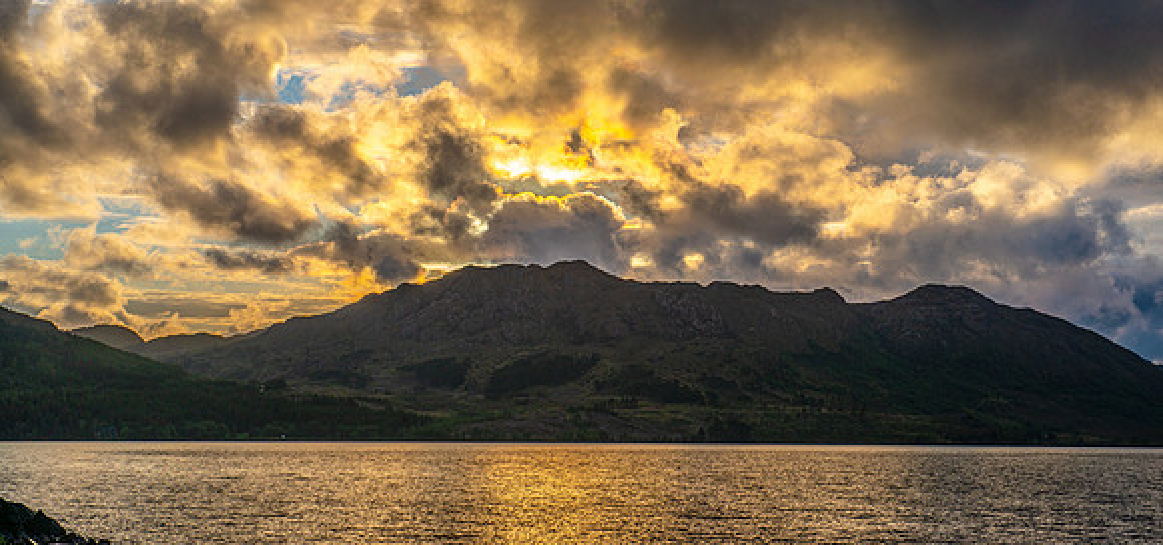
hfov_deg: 28.8
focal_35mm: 76
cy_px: 157
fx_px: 2262
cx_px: 582
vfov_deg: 13.7
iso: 100
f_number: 8
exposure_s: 1/500
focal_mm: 70
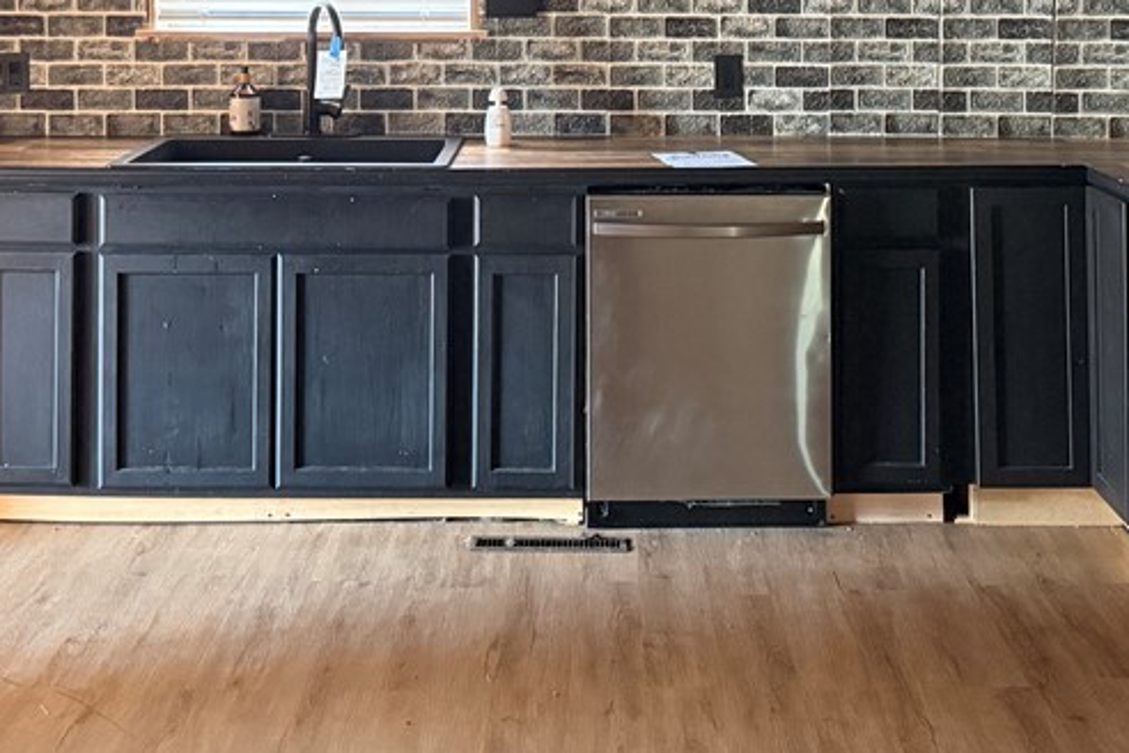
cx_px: 601
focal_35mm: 52
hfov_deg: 38.2
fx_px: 1631
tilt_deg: -0.1
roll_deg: -0.6
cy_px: -16
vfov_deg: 24.7
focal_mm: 6.76
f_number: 1.78
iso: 800
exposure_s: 1/48
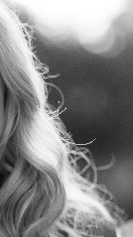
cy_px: 268
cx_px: -33
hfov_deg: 5.5
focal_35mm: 220
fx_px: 1379
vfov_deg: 9.7
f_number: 2
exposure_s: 1/400
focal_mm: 85
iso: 64
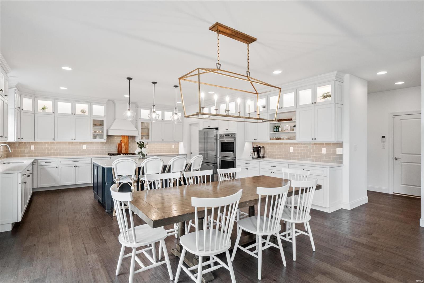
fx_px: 212
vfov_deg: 67.4
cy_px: 142
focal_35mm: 18
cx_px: 212
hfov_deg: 90.0
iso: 400
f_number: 8
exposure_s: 1/25
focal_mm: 9
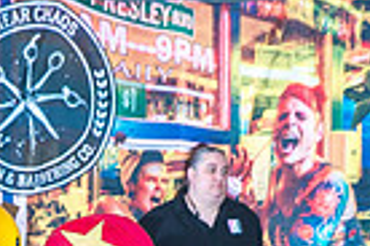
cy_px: 475
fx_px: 2806
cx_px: -5
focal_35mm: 273
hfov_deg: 7.5
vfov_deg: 5.0
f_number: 5.6
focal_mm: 65
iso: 800
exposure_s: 1/160
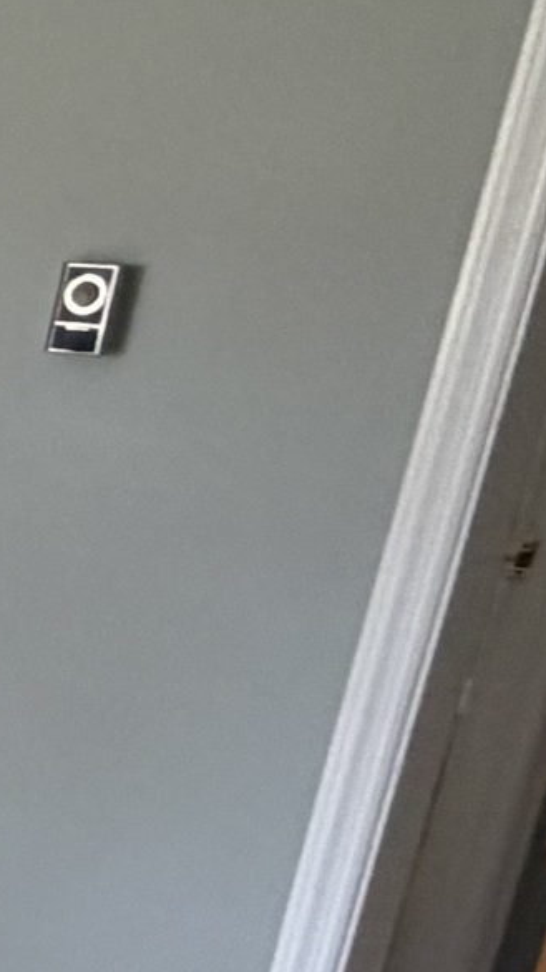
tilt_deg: -18.7
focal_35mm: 80
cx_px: -1399
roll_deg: +0.5
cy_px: 829
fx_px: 2062
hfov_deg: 9.2
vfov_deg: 25.9
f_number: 2.2
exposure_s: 1/121
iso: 320
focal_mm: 2.22
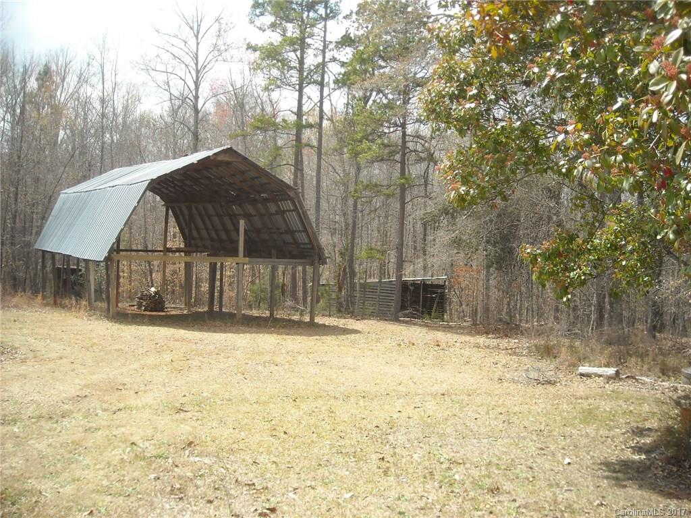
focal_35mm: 35
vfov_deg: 40.7
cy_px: 259
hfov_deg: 52.6
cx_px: 346
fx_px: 699
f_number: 2.8
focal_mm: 5.7
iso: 64
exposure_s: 1/438
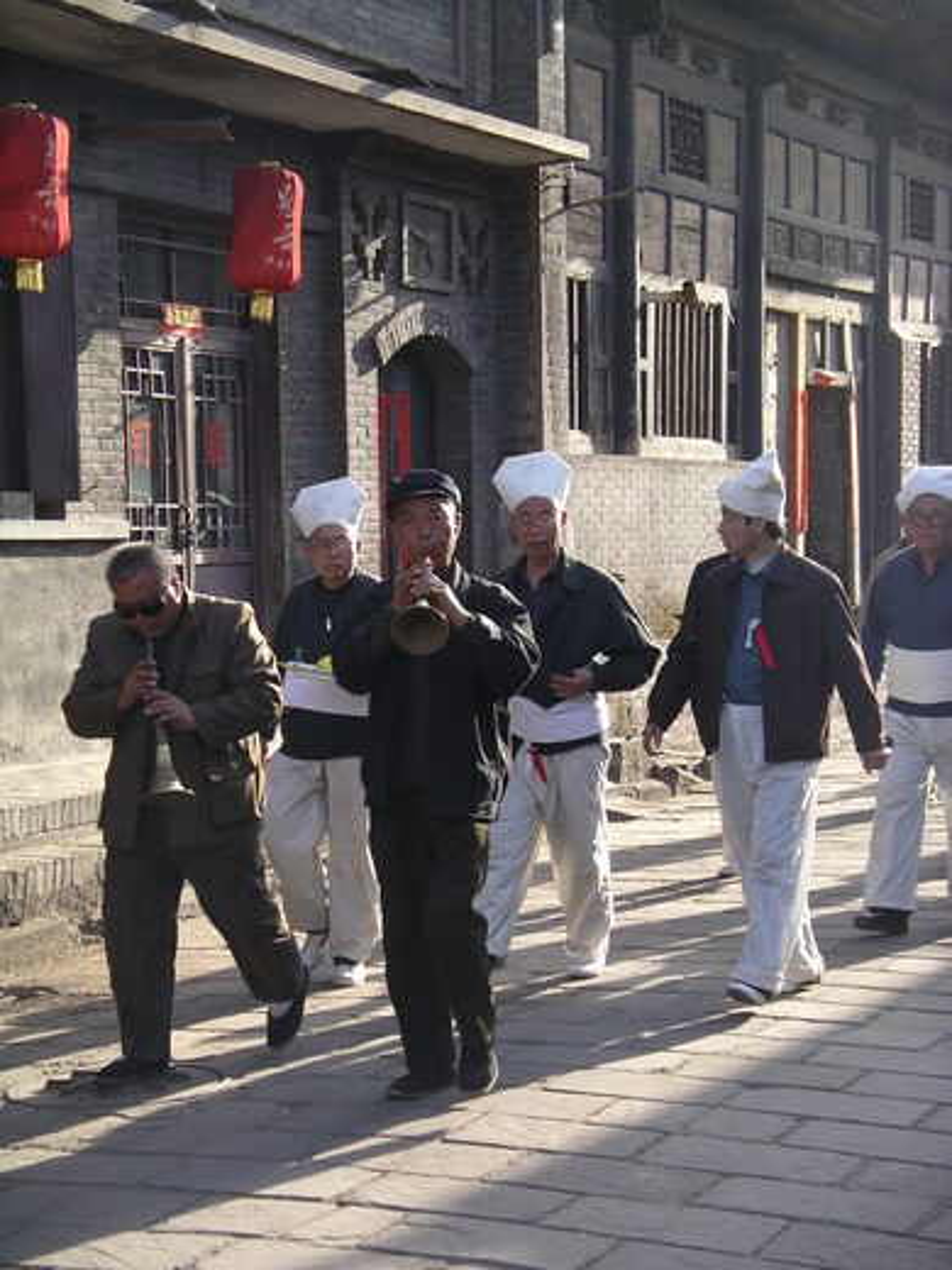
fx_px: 3080
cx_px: 476
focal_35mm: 84
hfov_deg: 17.6
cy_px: 635
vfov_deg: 23.3
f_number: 3.6
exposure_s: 1/226
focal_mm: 17.4
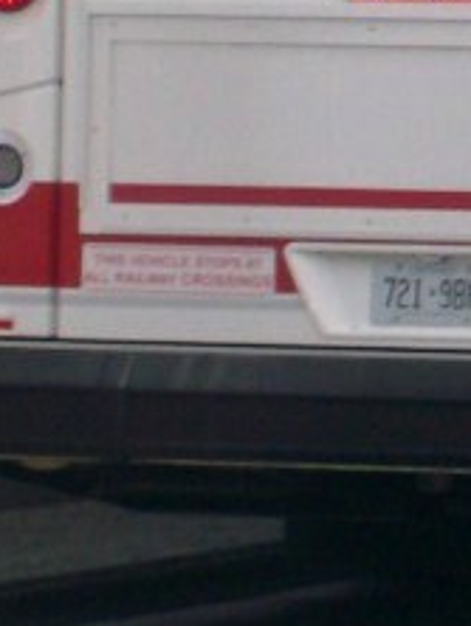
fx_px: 9017
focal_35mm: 498
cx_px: 1111
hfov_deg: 3.0
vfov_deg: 4.0
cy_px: -107
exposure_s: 1/328
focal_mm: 18
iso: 80
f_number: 4.8
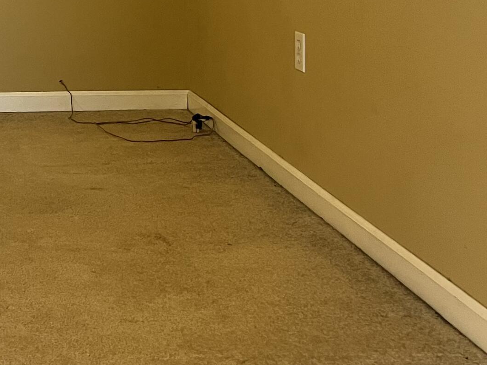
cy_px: -40
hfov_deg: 24.2
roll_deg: +1.2
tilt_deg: -4.3
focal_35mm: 74
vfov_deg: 19.1
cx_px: -77
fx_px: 1041
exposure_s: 1/60
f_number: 1.5
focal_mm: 5.7
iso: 400
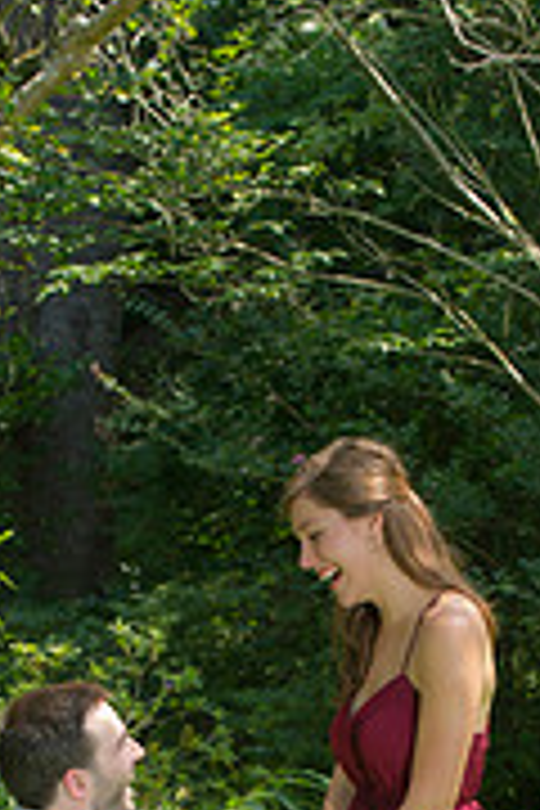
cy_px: 990
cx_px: 263
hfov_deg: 5.6
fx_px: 5512
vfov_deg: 8.3
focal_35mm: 245
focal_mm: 98
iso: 320
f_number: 5.6
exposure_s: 1/250
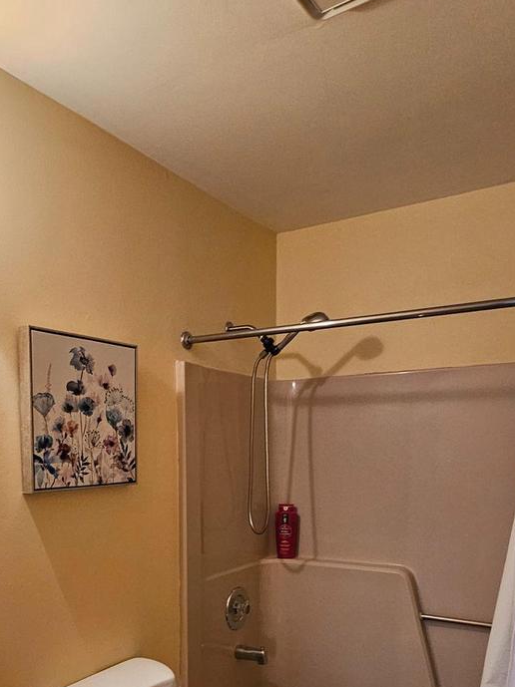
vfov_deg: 58.1
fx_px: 576
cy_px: 526
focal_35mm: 29
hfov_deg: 47.7
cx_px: 189
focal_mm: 2.2
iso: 400
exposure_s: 1/30
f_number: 2.2
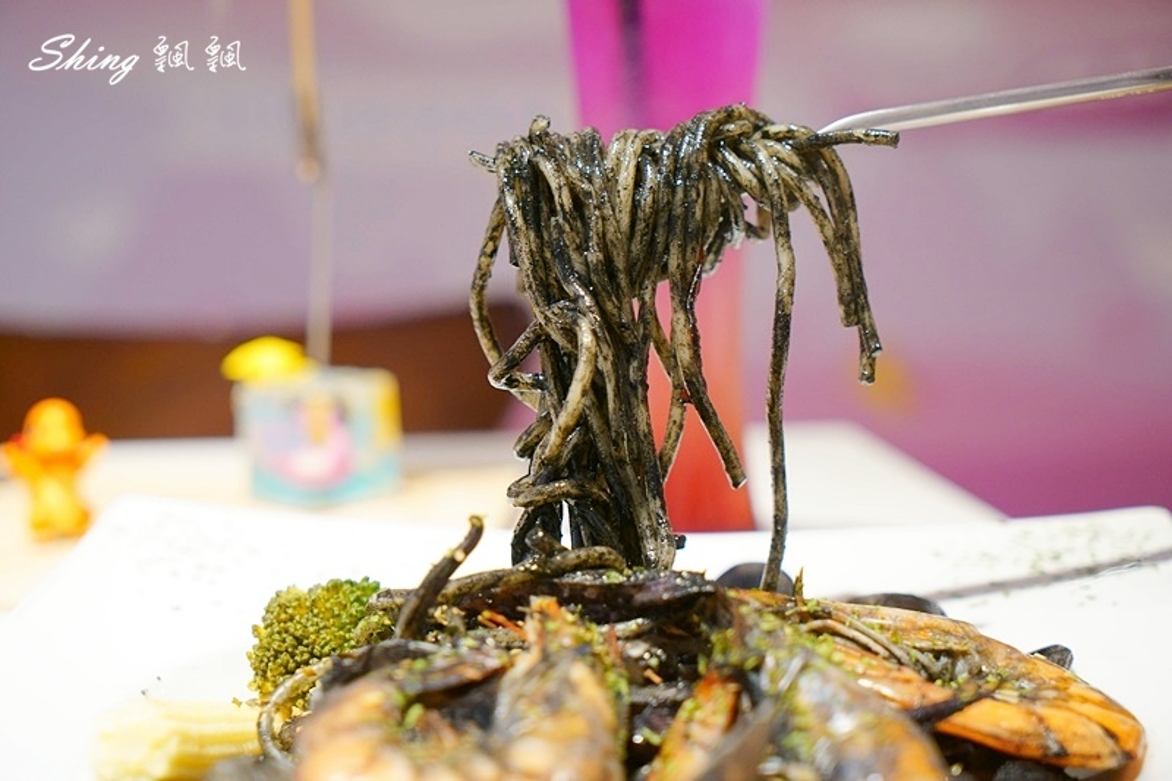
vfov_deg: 21.9
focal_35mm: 62
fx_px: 2018
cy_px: 390
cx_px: 586
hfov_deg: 32.4
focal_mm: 62
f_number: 5.6
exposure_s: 1/80
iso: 1600
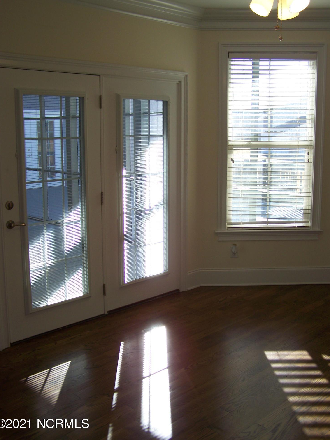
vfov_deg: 47.9
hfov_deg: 36.8
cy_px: 218
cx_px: 164
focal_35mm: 39
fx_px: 496
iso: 64
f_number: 2.8
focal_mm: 6.3
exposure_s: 1/80
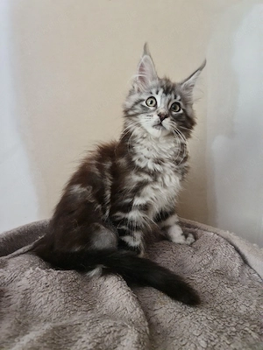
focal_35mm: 25
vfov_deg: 69.4
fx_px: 253
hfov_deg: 54.9
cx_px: 132
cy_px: 175
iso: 250
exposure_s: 1/50
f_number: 1.8
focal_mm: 7
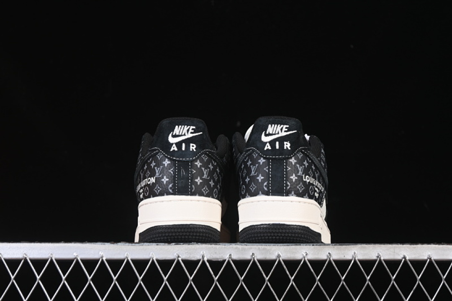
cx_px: 226
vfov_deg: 18.2
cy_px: 150
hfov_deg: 27.0
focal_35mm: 75
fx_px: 942
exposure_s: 1/60
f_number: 6.3
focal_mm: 50
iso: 160
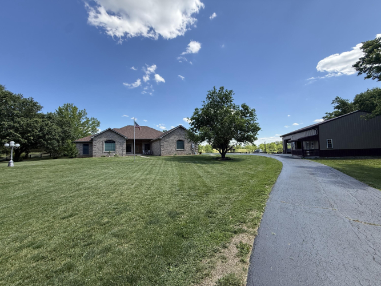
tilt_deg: +2.9
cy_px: 143
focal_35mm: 14
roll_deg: +1.8
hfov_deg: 102.1
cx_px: 190
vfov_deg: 85.7
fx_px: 154
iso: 50
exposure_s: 1/1125
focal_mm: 2.22
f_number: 2.2
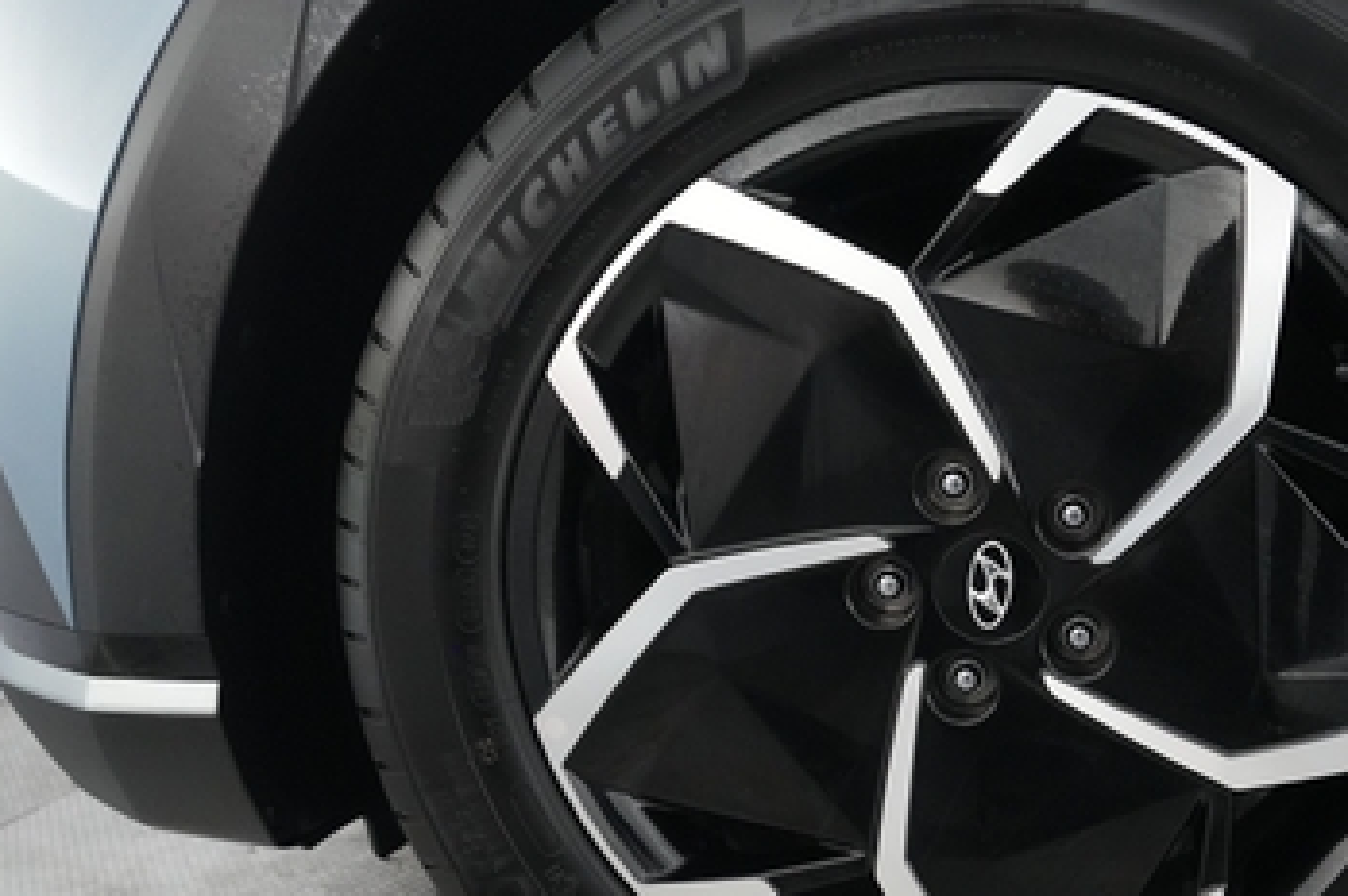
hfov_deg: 43.2
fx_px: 1646
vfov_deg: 30.2
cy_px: 595
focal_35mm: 44
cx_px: 1000
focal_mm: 24
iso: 6400
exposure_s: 1/160
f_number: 2.8
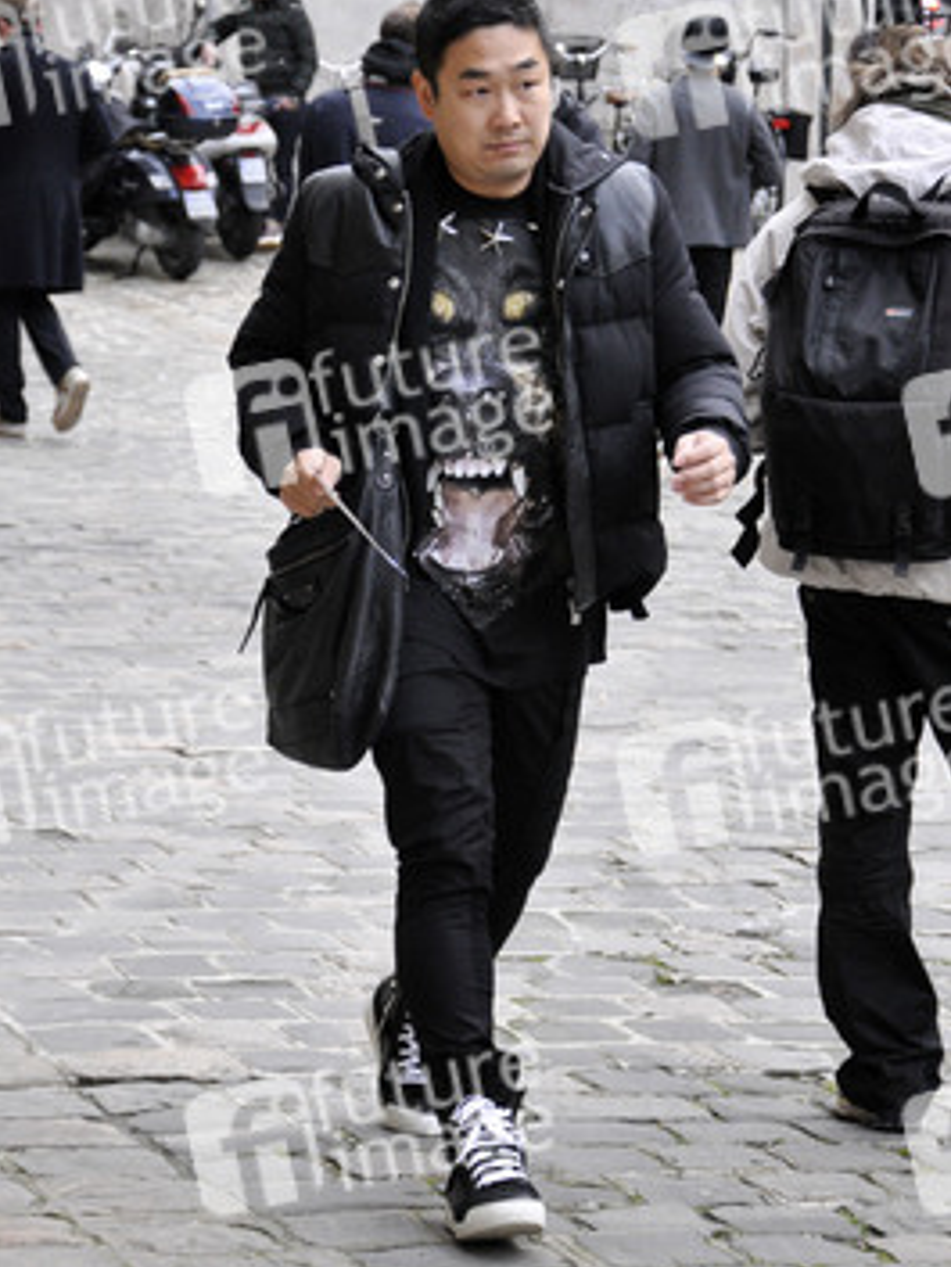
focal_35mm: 108
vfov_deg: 18.2
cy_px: 592
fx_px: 3954
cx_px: 476
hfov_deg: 13.7
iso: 1600
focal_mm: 66
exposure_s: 1/640
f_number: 6.3
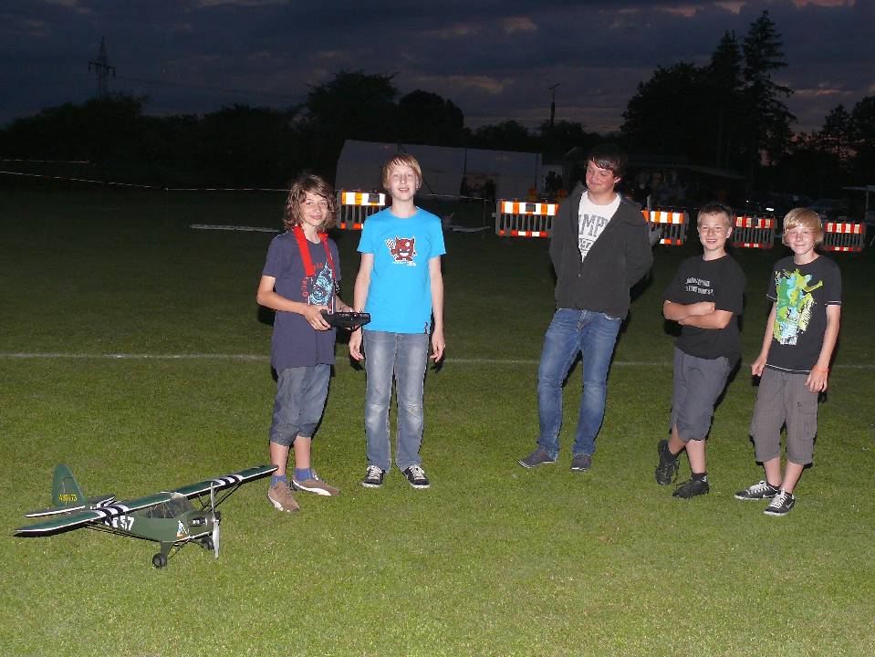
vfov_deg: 40.7
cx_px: 438
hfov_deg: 52.6
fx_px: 885
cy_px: 328
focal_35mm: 35
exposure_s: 1/125
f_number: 2.8
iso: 100
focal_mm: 7.4
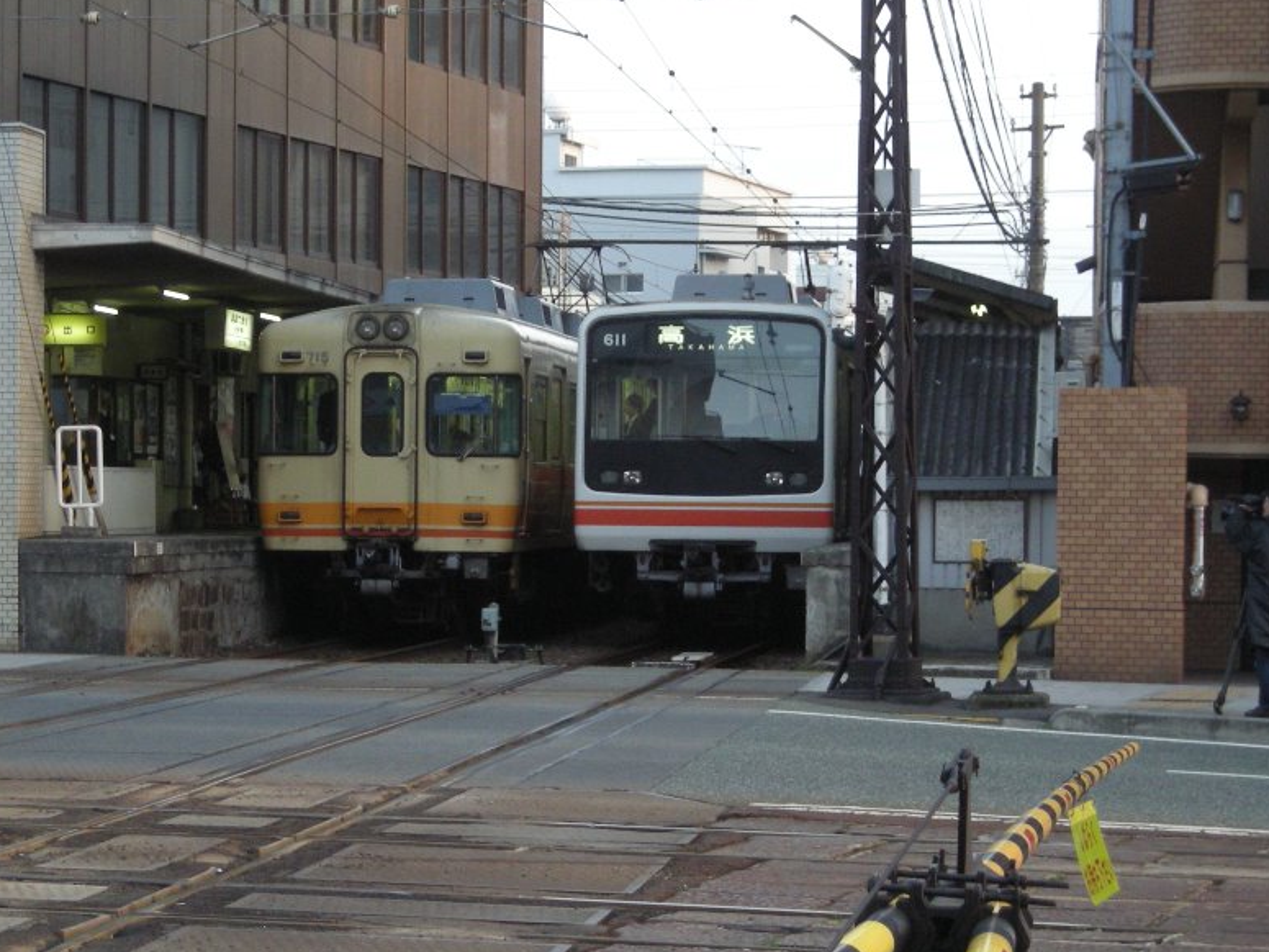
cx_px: 467
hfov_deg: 17.7
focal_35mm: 111
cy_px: 487
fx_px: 4069
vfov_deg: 13.3
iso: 201
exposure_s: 1/59.8
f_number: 4.1
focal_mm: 13.7
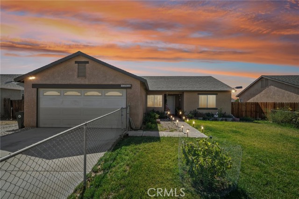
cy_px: 100
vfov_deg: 73.7
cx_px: 150
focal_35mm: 16
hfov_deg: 96.8
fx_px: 133
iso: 100
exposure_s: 1/250
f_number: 8
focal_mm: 16
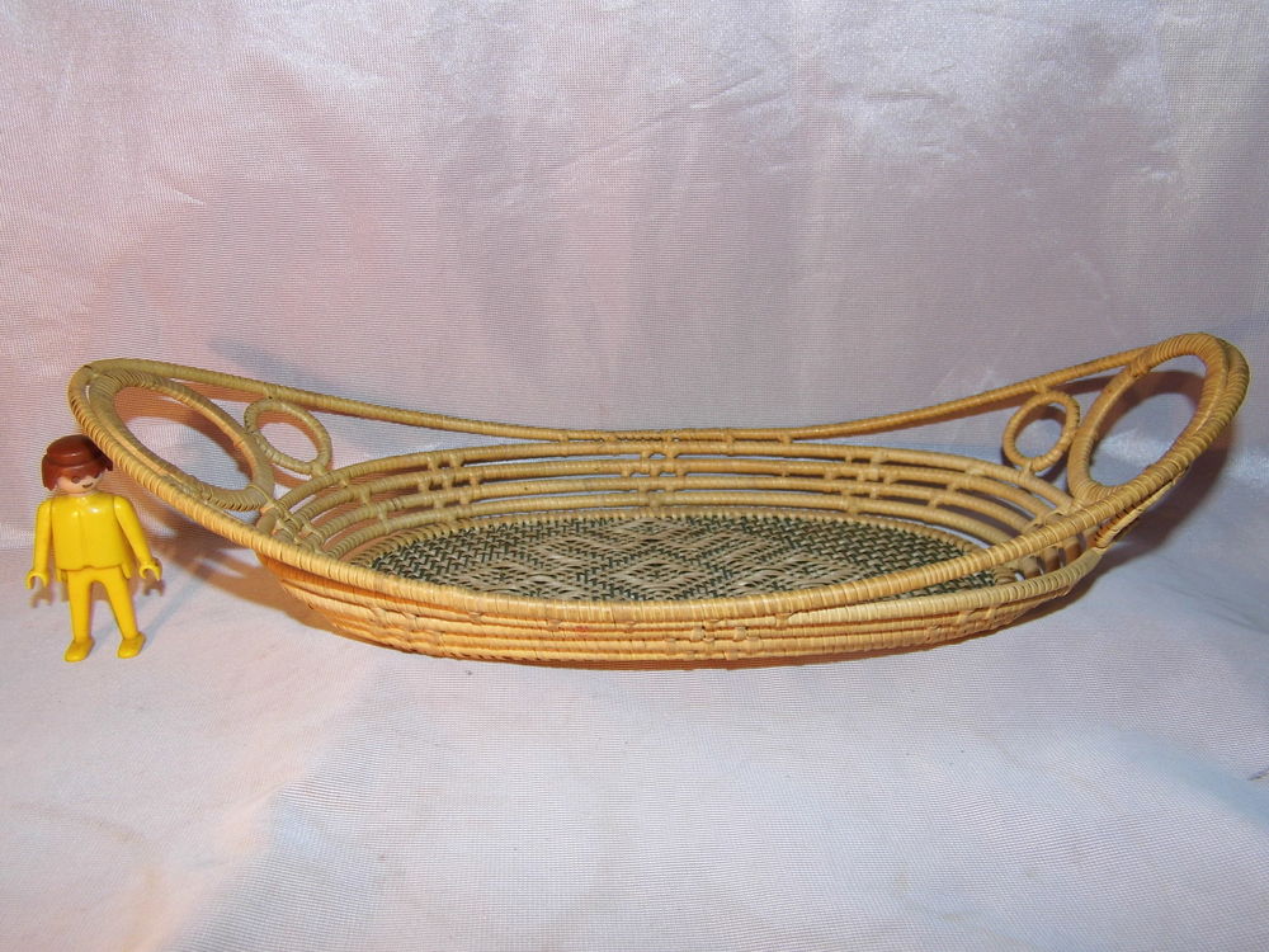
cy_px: 476
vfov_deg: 48.2
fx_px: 1063
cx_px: 634
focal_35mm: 29
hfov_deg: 61.7
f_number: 3.2
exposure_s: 1/60
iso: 100
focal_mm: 5.2
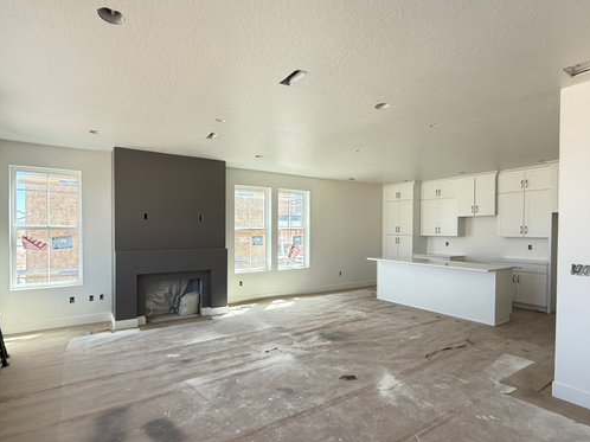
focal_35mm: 18
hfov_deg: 87.5
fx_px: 307
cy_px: 237
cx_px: 263
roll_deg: +0.3
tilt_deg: -1.1
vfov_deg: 71.5
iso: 50
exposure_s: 1/116
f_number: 2.2
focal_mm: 2.22
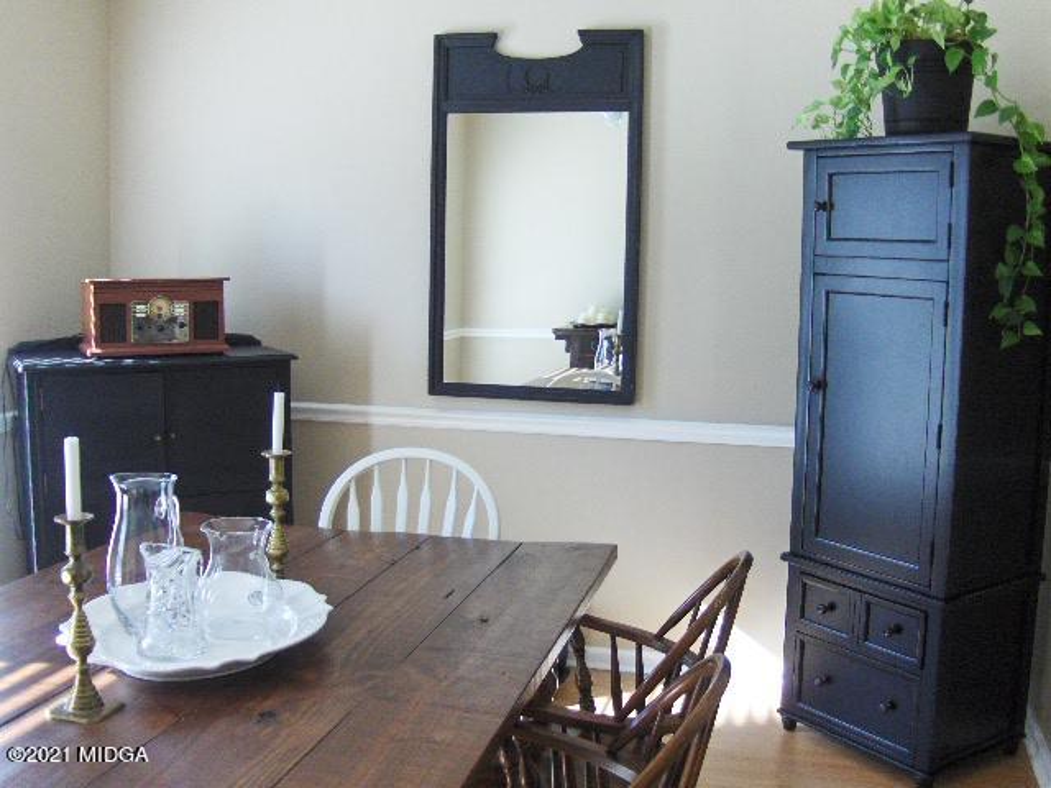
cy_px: 394
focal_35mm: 35
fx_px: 1063
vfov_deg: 40.7
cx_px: 526
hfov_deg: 52.6
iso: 159
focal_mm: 7.5
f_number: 2.8
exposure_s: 1/123
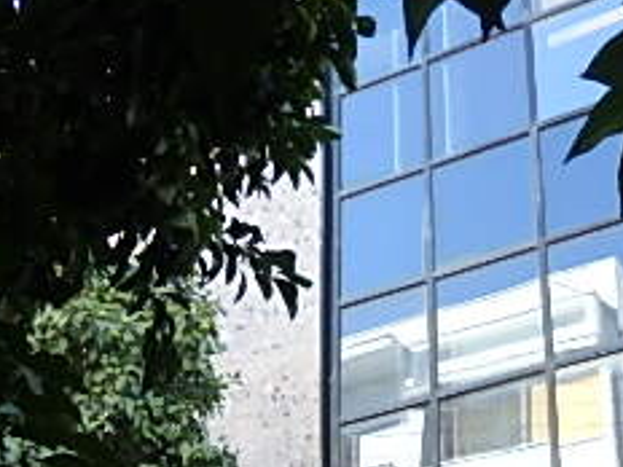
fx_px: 1242
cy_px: 631
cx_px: 422
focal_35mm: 69
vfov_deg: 19.4
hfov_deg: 28.0
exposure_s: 1/125
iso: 125
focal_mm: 4.5
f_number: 3
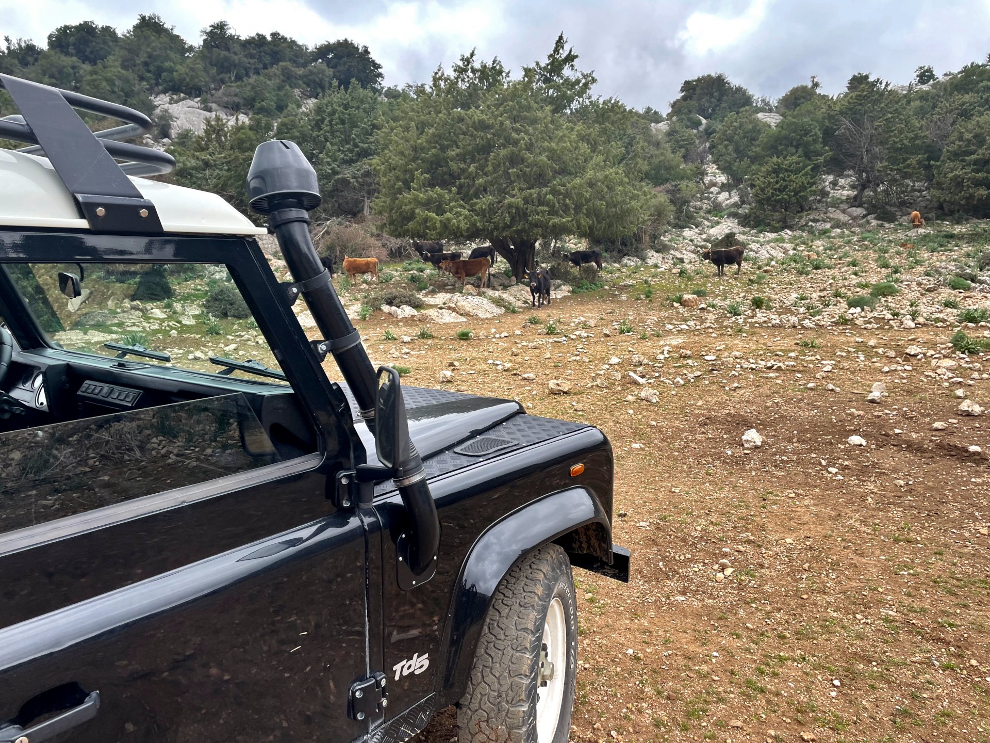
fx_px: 744
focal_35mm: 26
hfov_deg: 67.3
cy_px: 372
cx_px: 495
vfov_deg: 53.1
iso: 32
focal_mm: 4.2
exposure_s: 1/352
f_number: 1.6
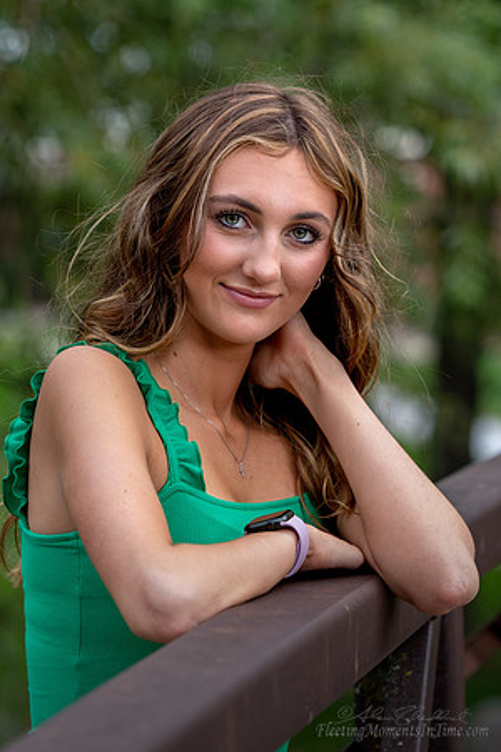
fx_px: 2505
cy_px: 376
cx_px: 250
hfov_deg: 11.4
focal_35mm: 120
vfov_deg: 17.1
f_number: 4
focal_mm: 120
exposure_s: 1/250
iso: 100
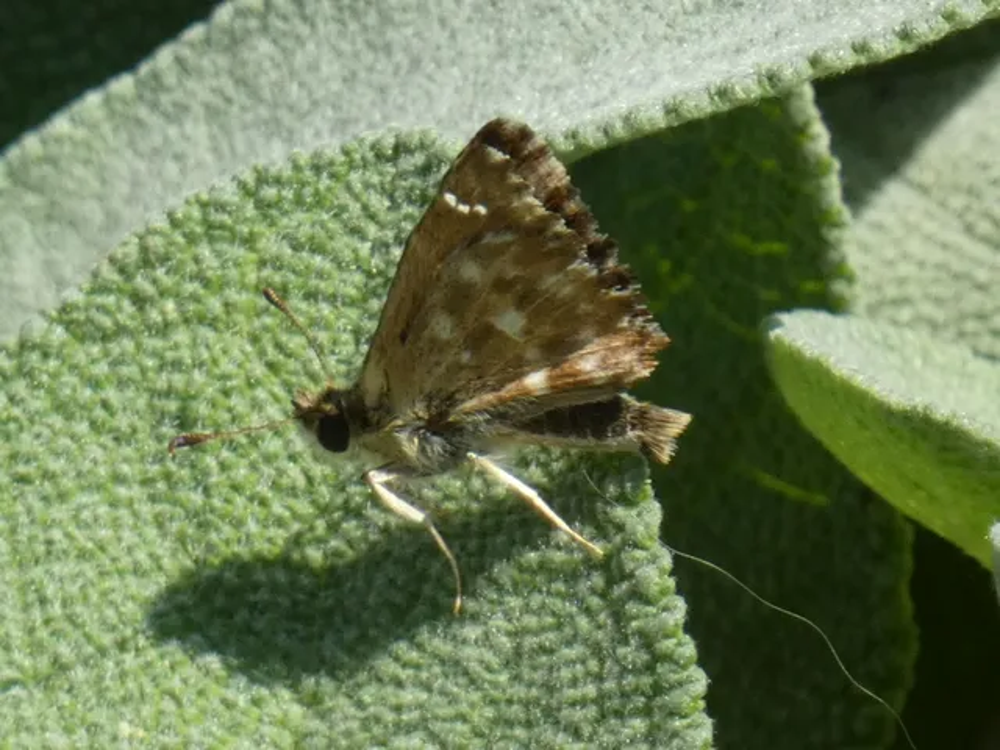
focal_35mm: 454
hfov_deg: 4.4
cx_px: 500
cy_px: 375
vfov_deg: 3.3
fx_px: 13115
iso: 80
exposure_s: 1/250
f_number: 5.6
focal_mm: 81.4
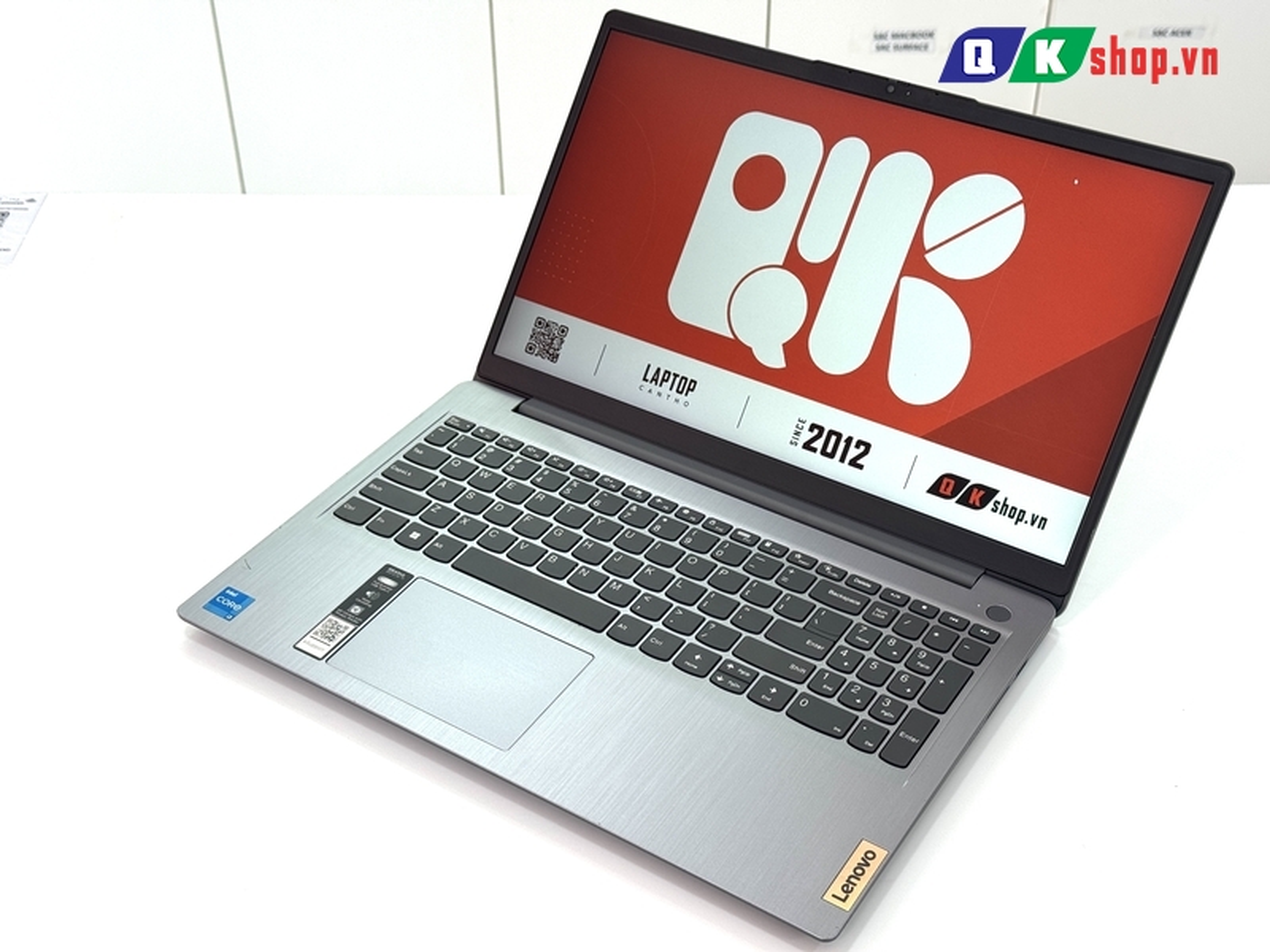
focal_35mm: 48
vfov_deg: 30.3
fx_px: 1761
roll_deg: +2.1
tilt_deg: -37.5
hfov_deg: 39.7
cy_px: 476
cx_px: 635
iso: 50
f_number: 1.78
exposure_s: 1/136
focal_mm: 6.76
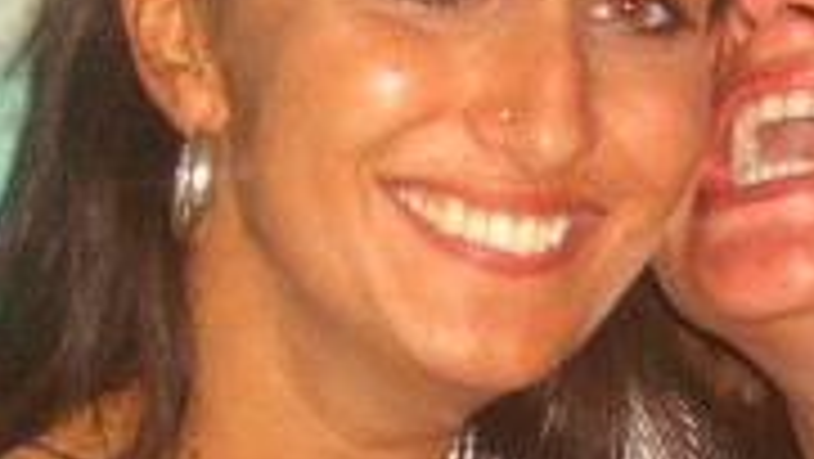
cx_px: 553
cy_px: 328
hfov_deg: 15.6
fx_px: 2958
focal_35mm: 137
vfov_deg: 8.9
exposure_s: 1/60
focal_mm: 7.9
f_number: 2.8
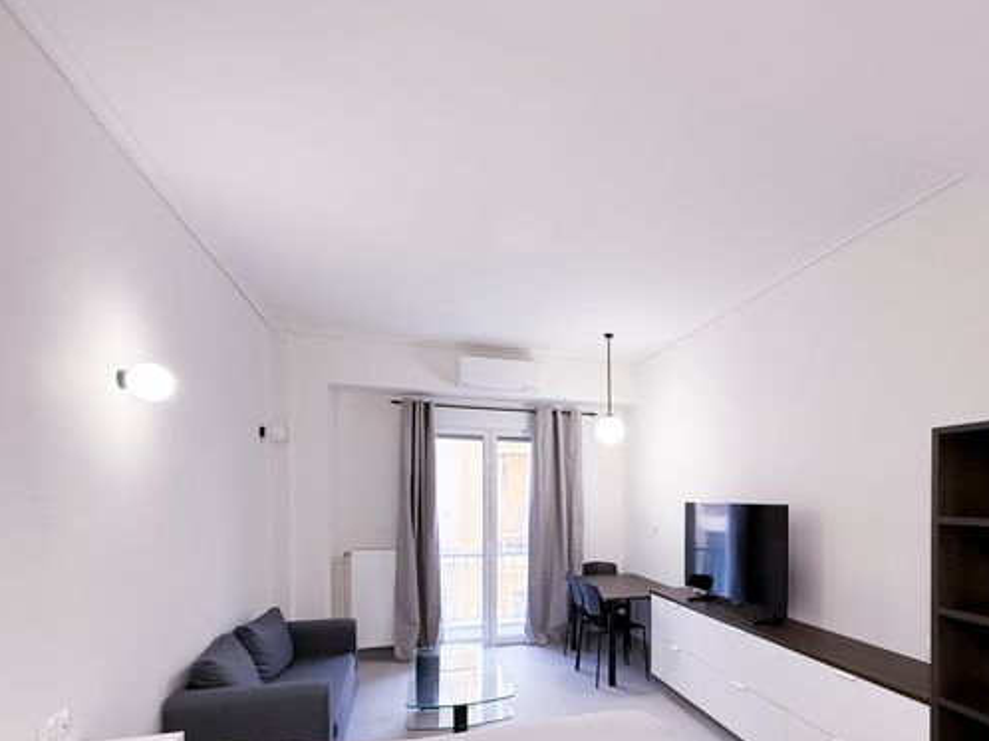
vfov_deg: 70.1
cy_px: 475
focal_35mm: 18
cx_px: 598
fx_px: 514
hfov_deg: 86.6
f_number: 2.2
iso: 250
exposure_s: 1/100
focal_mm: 2.22
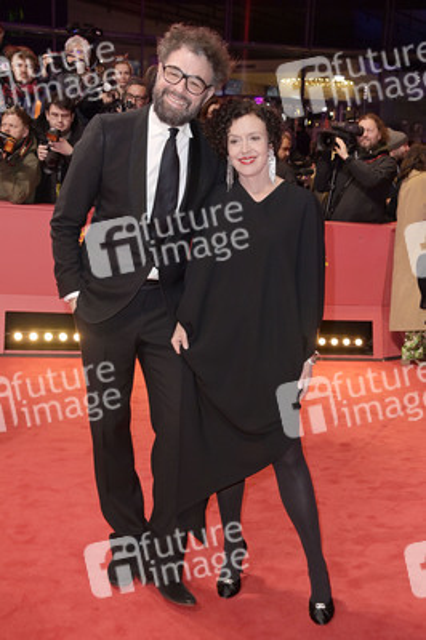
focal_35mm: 44
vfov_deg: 44.5
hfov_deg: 30.5
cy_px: 320
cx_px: 213
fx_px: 782
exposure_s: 1/160
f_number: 5.6
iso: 1000
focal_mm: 44
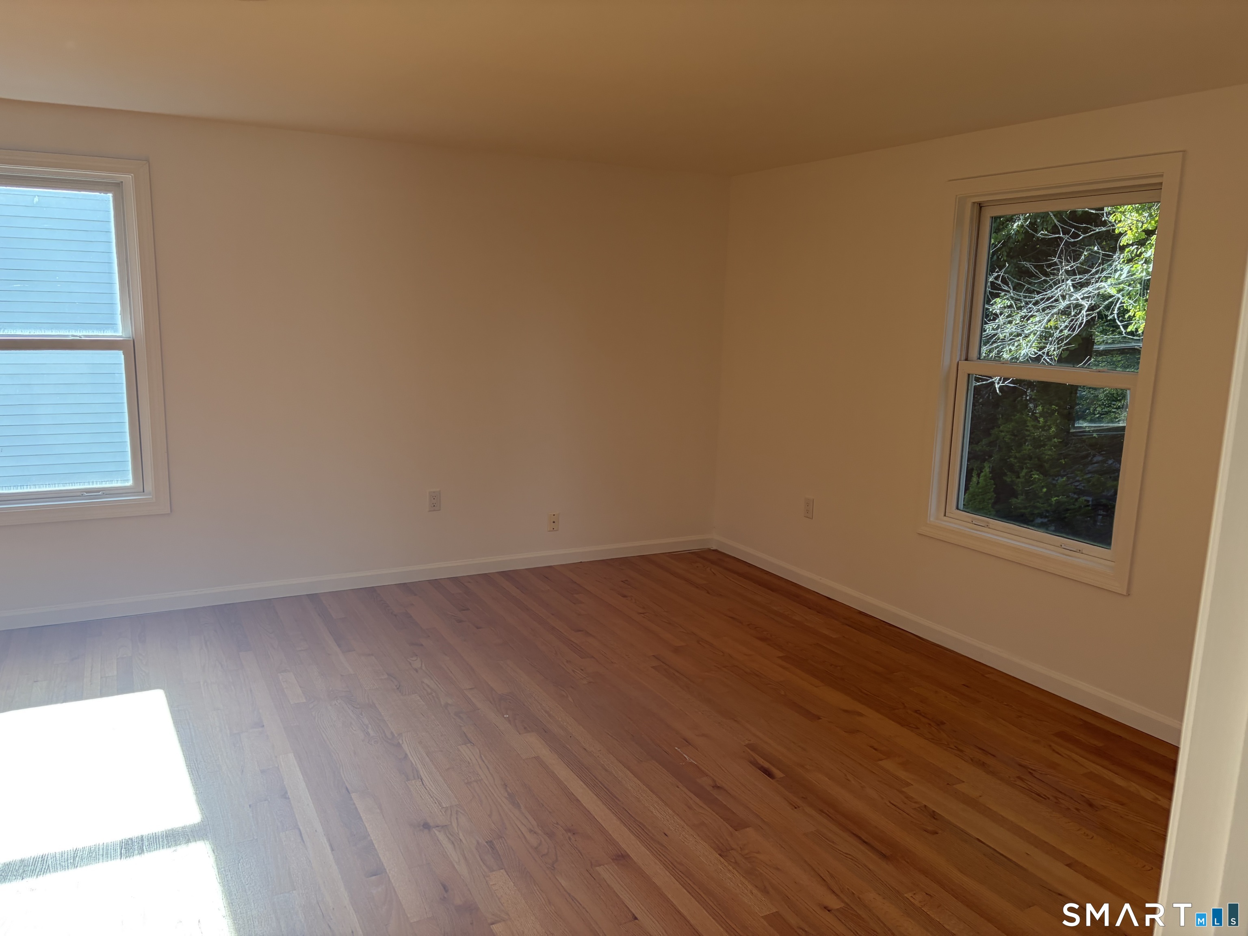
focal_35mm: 26
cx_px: 624
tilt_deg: -9.2
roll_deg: -2.9
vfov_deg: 53.1
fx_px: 937
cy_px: 468
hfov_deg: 67.3
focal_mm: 5.96
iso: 50
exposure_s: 1/221
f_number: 1.6
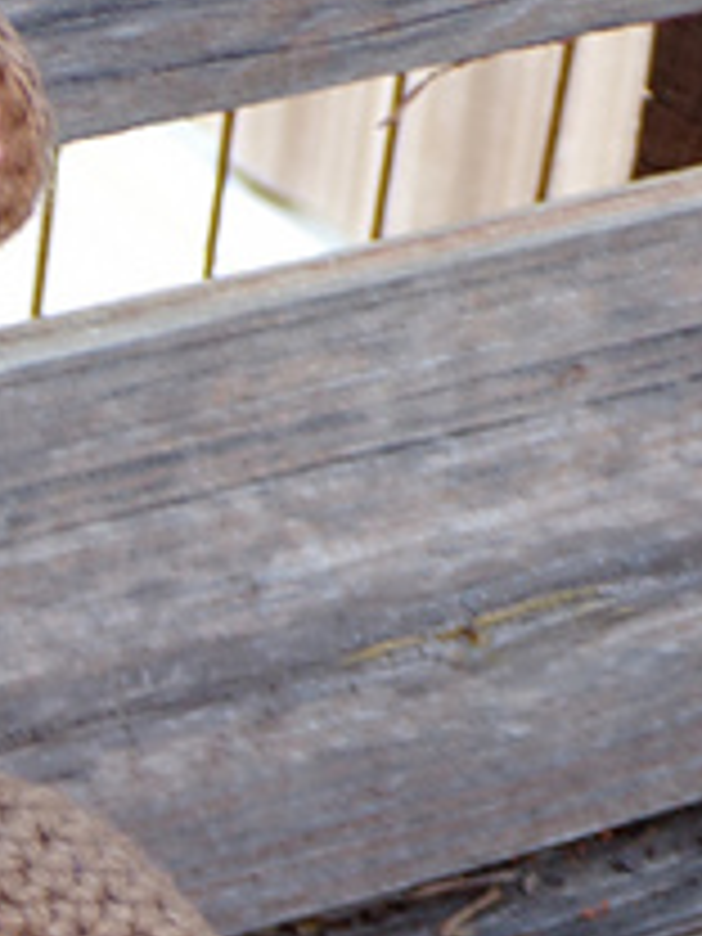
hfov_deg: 8.5
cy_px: 972
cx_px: -297
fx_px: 4651
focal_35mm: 172
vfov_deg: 11.4
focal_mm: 10.1
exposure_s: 1/45
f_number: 3.7
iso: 80
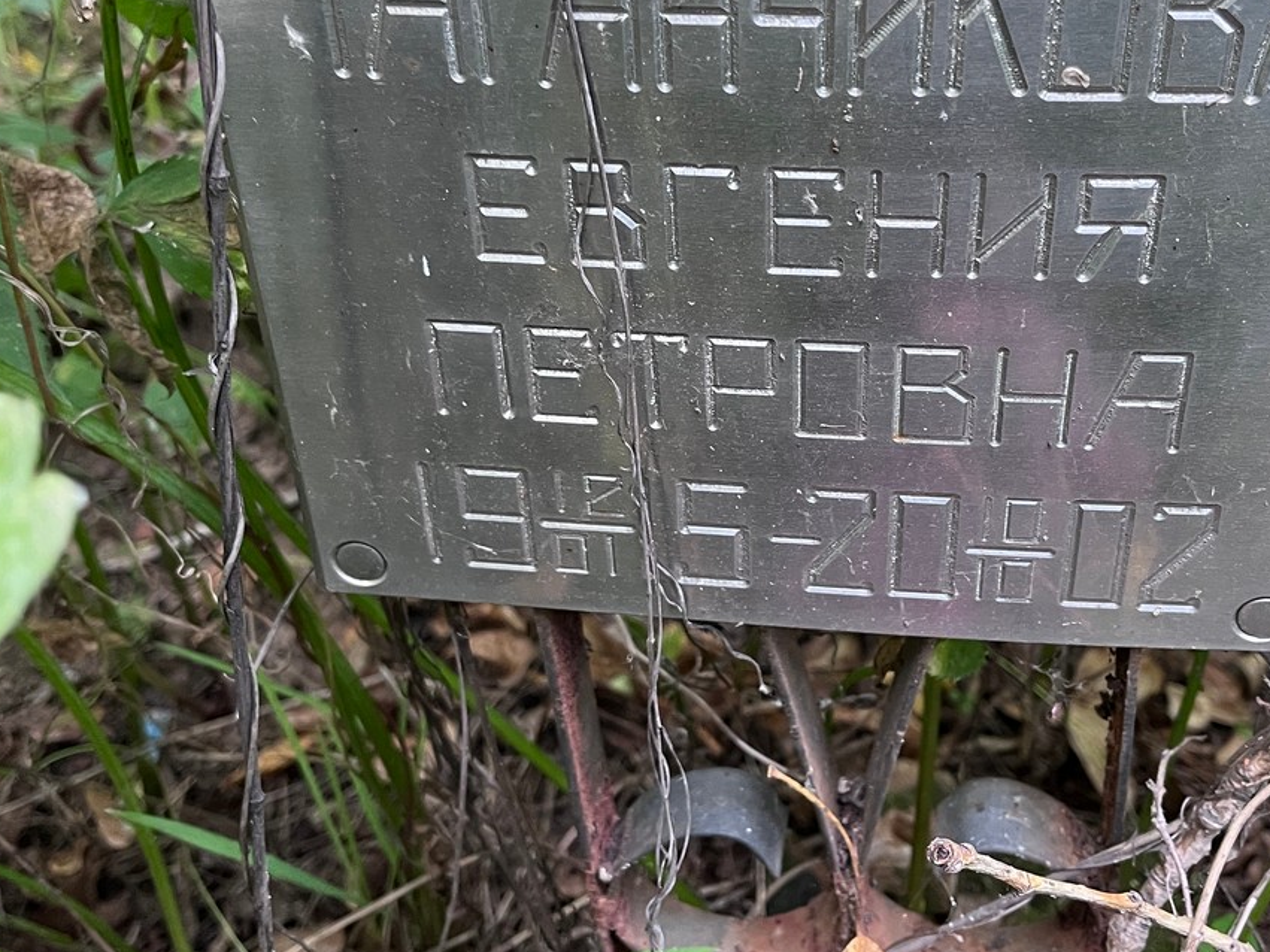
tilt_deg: -34.4
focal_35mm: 44
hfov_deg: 42.9
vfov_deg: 32.7
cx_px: 718
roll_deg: +3.8
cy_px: 358
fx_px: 1614
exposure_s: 1/60
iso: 200
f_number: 1.6
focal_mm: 5.1
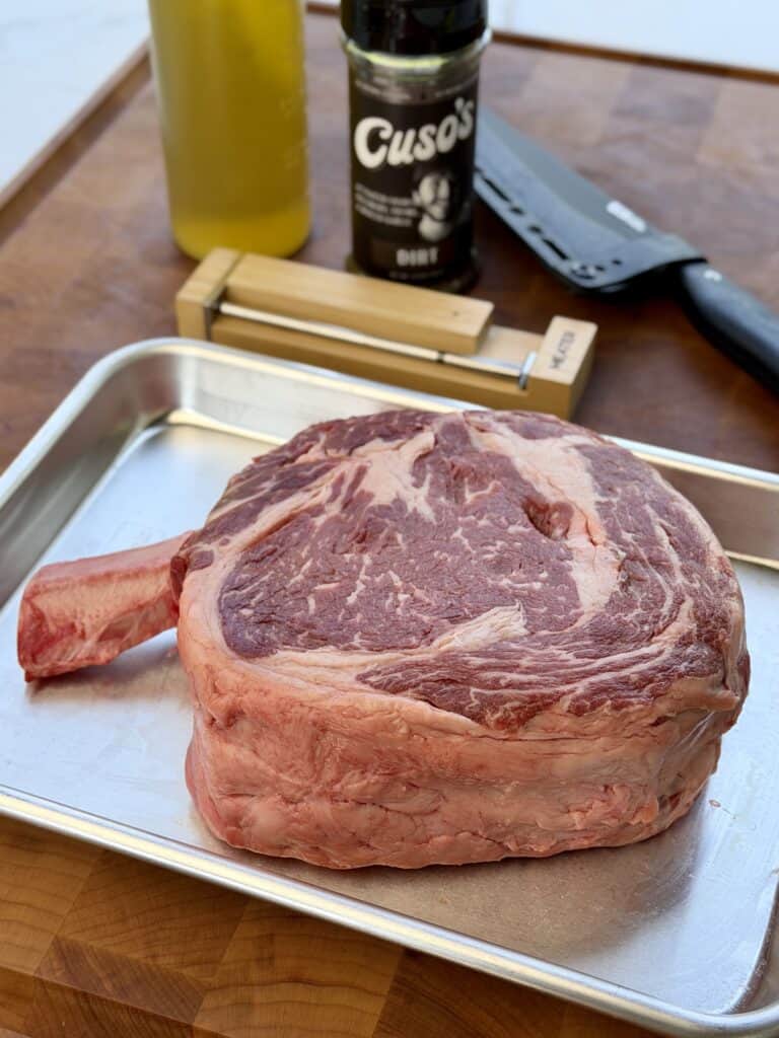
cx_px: 390
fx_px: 1440
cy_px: 519
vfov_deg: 39.7
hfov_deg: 30.3
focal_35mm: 48
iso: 64
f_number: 1.78
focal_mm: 6.76
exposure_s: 1/778
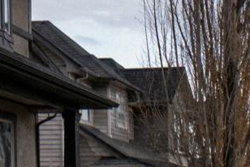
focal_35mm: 208
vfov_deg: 6.6
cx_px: 345
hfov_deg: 9.7
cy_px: 200
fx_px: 1444
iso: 200
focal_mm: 64
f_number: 9
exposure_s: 1/125
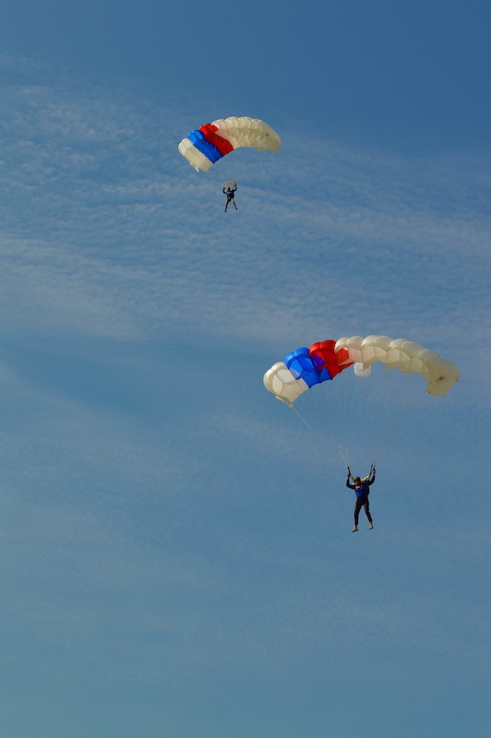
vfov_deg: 24.6
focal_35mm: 82
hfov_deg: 16.5
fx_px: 1691
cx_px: 246
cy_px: 369
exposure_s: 1/400
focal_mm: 55
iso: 100
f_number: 10
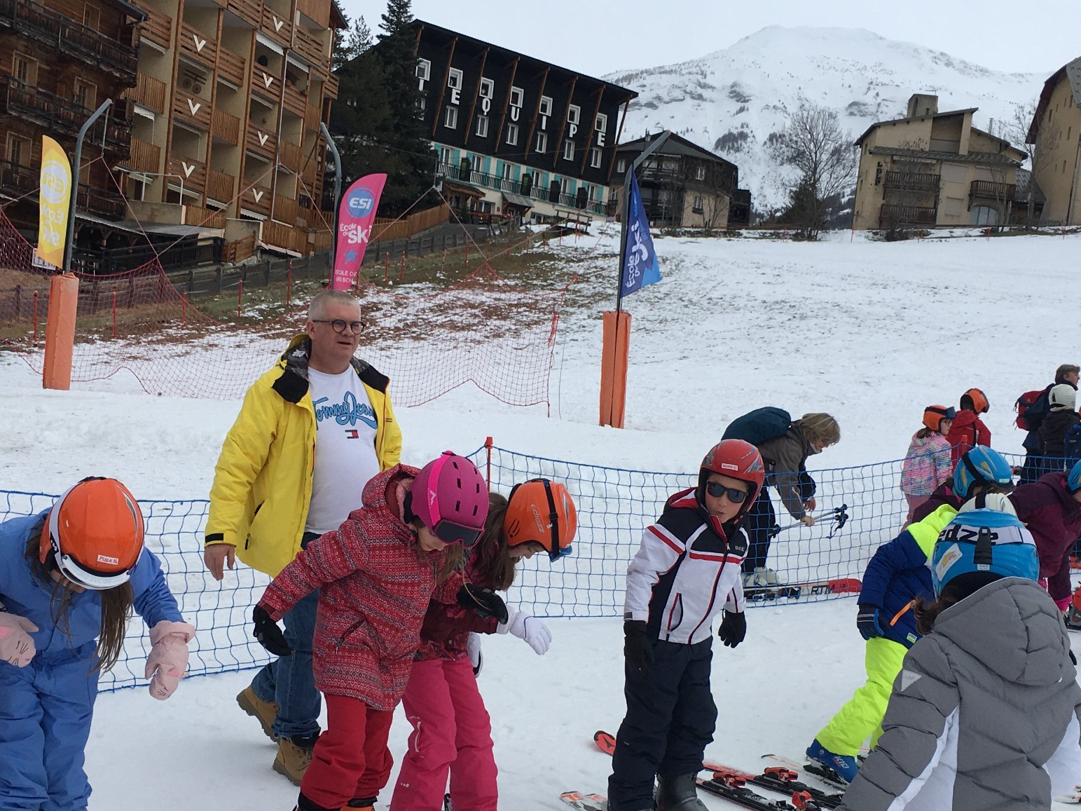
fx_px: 1468
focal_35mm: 47
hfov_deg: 40.4
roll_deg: -5.8
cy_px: 506
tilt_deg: -4.5
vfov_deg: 30.7
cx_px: 548
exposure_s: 1/1183
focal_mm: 4.15
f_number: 2.2
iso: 25
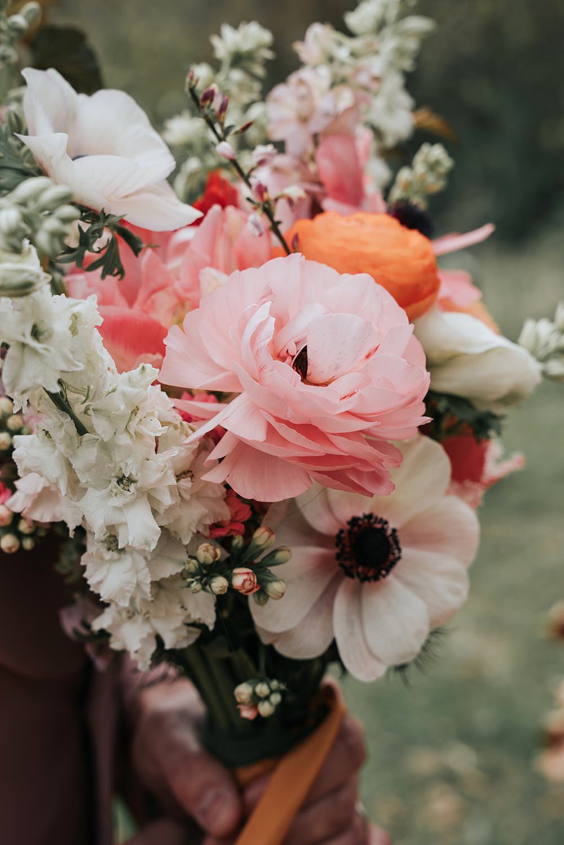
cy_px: 422
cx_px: 282
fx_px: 1645
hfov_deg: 19.5
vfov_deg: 28.8
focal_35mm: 70
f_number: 7.1
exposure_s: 1/400
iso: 250
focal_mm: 70
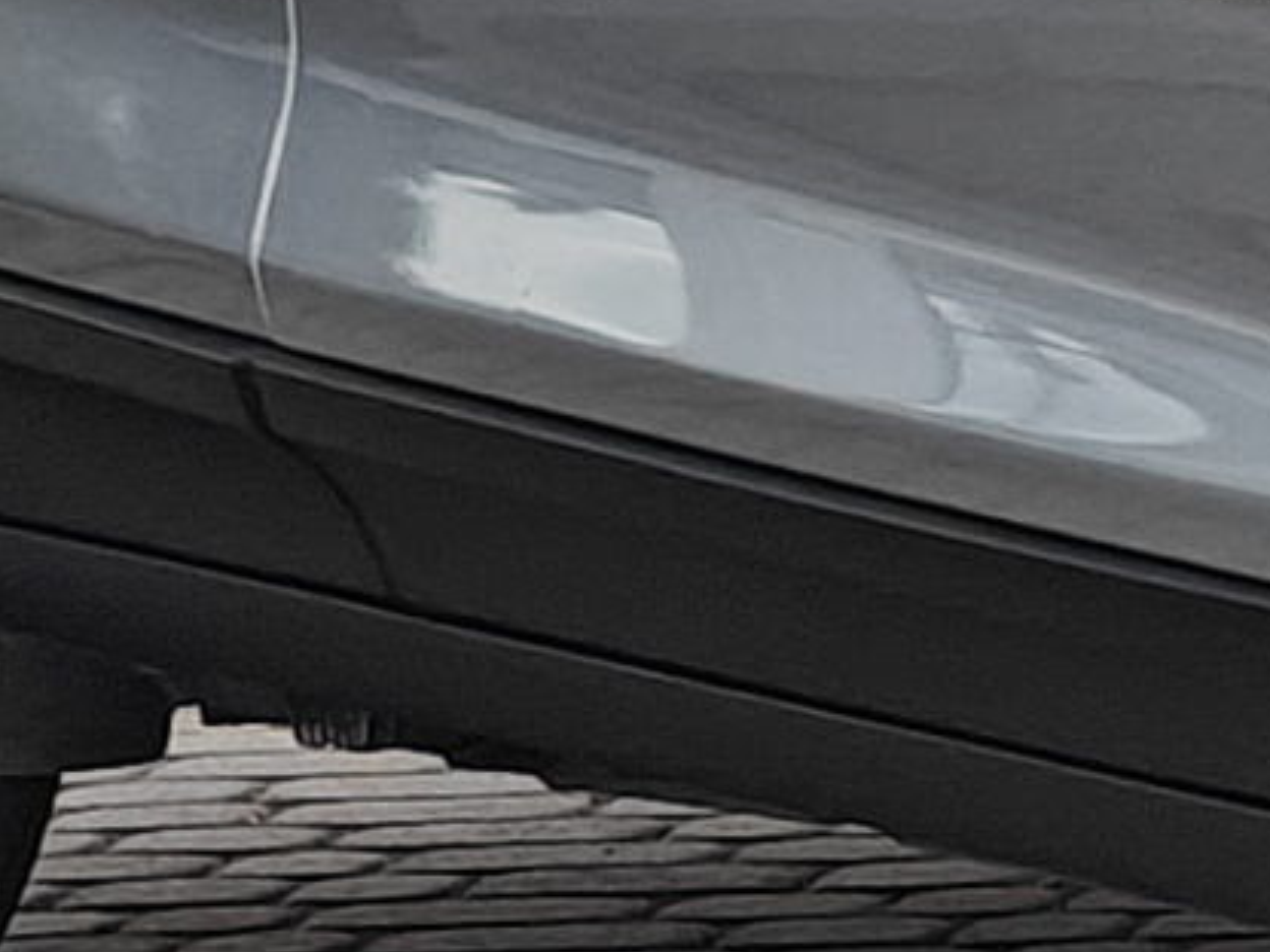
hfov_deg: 5.4
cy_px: -265
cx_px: 3148
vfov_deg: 4.2
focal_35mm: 354
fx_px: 12988
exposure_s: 1/323
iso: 50
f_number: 2
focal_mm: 7.08
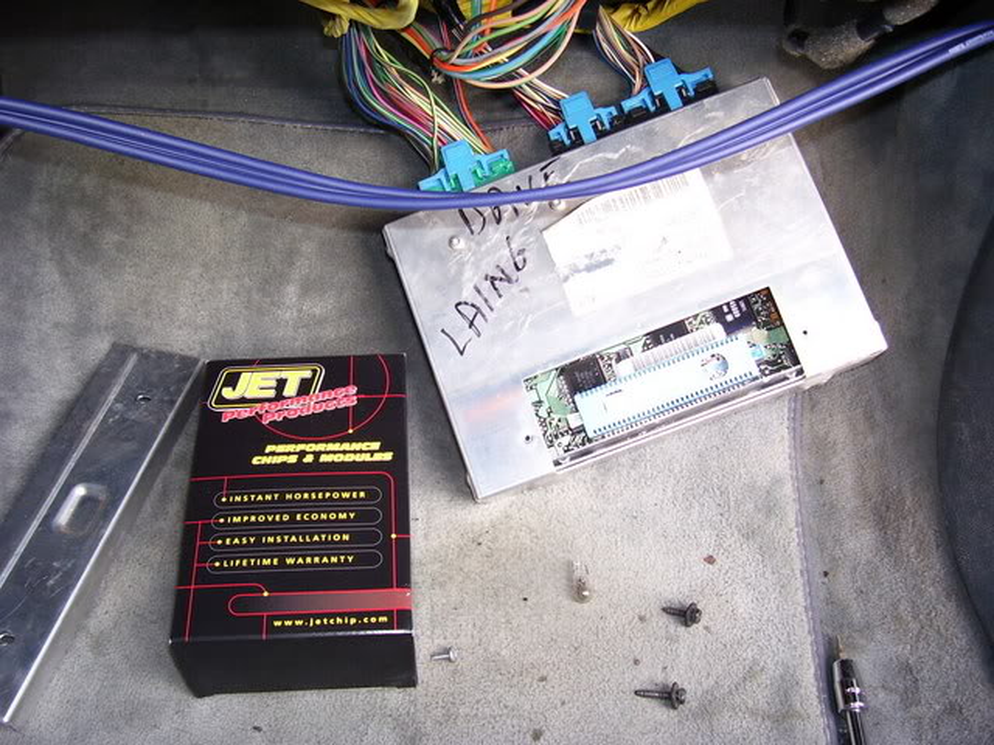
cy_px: 372
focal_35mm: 34
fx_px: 976
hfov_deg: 54.0
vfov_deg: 41.8
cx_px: 497
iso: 80
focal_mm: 5.6
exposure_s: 1/60
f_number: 2.7
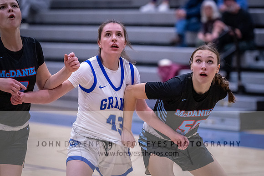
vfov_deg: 6.7
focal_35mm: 204
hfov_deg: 10.1
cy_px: 67
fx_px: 1498
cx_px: 163
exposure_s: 1/1000
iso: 6400
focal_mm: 165
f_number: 2.8
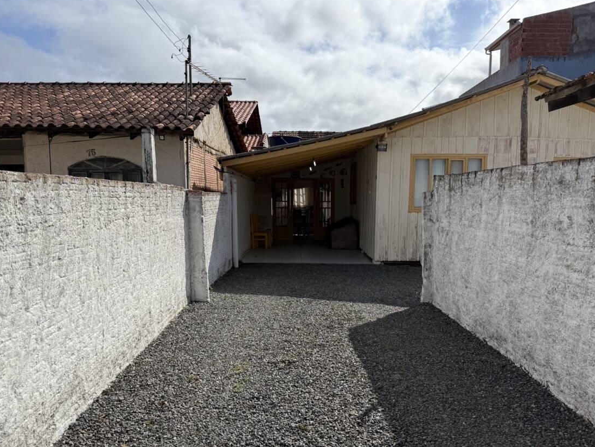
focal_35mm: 28
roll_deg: +0.1
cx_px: 315
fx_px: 481
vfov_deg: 49.6
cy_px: 253
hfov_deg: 63.4
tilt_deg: -5.9
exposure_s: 1/10309
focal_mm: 6.76
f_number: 1.78
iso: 80
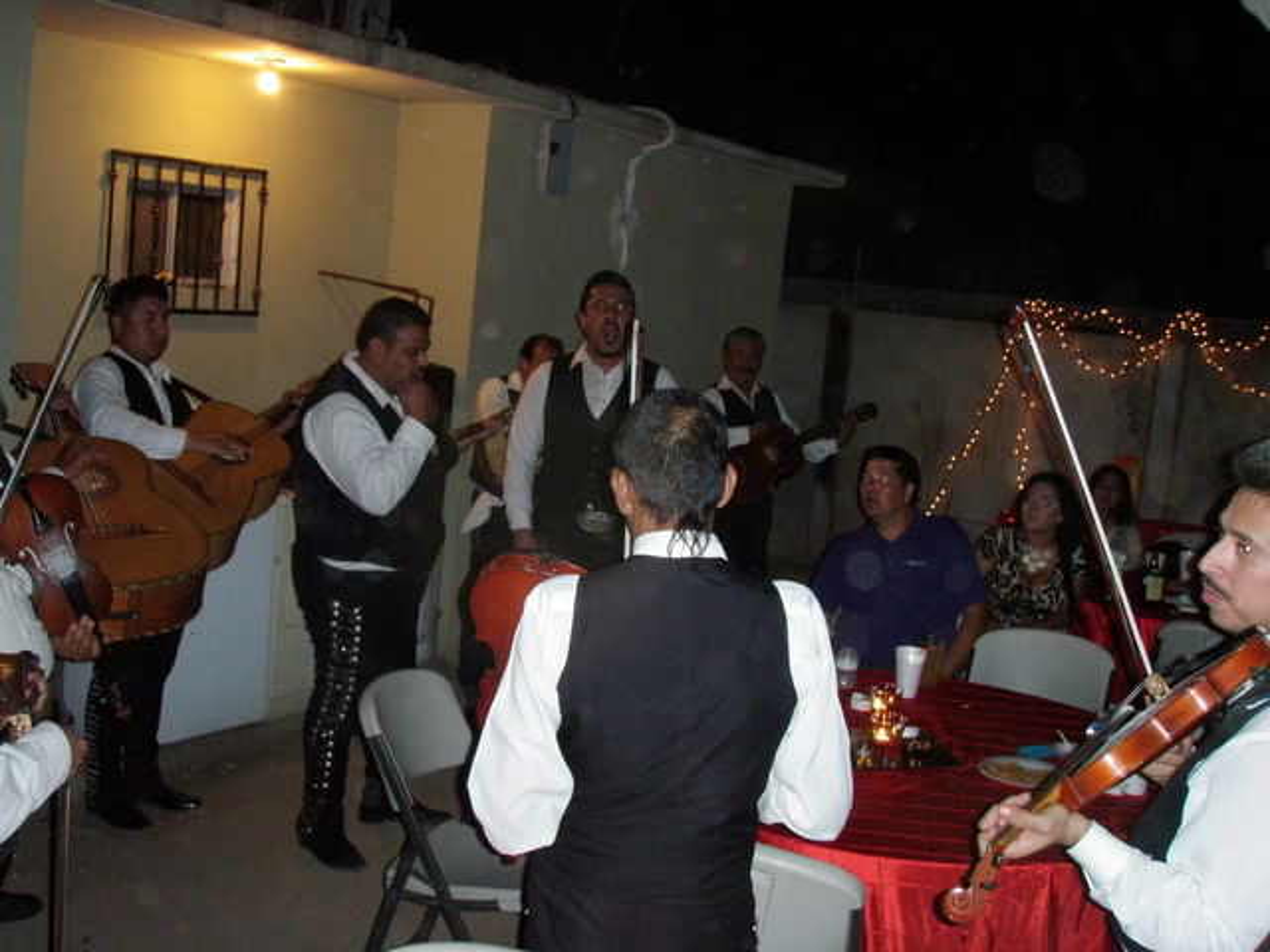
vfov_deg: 37.7
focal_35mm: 38
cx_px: 635
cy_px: 476
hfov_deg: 49.0
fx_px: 1394
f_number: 3.5
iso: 320
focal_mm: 6.7
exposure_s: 1/30
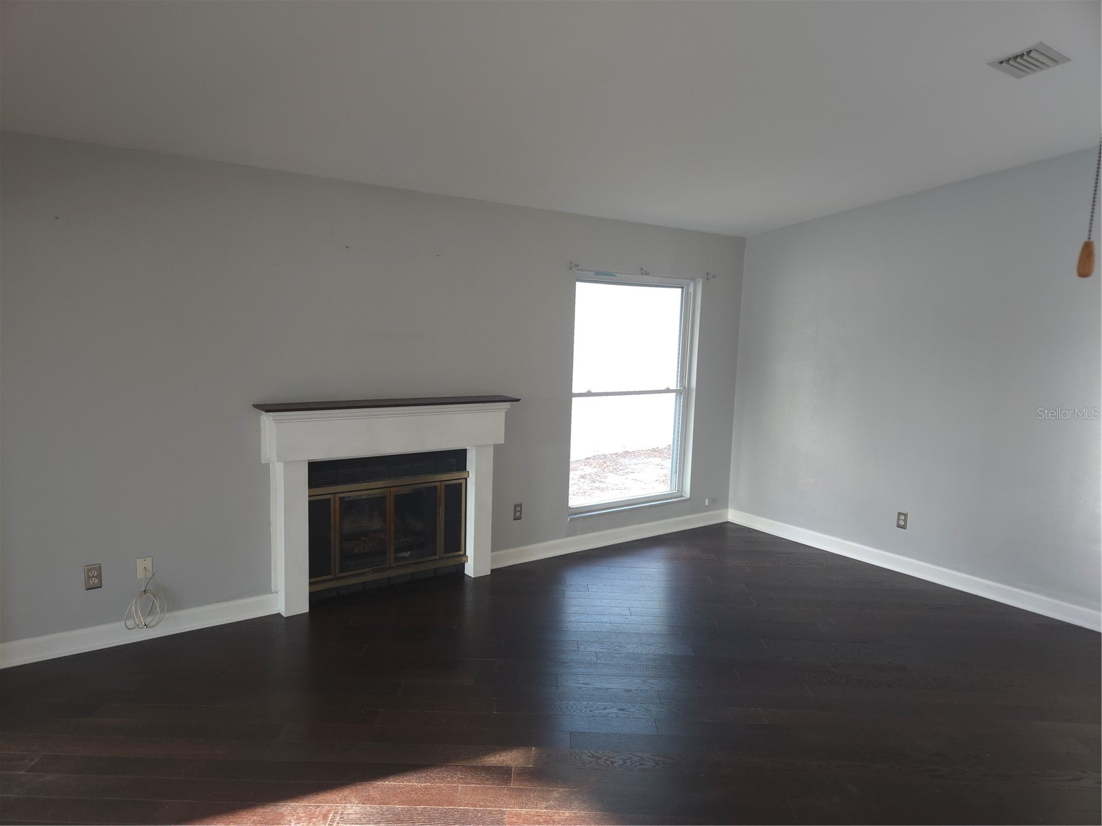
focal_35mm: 23
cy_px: 413
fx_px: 732
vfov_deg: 58.9
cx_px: 551
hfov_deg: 73.9
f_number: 1.8
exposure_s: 1/60
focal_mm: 5.4
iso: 200
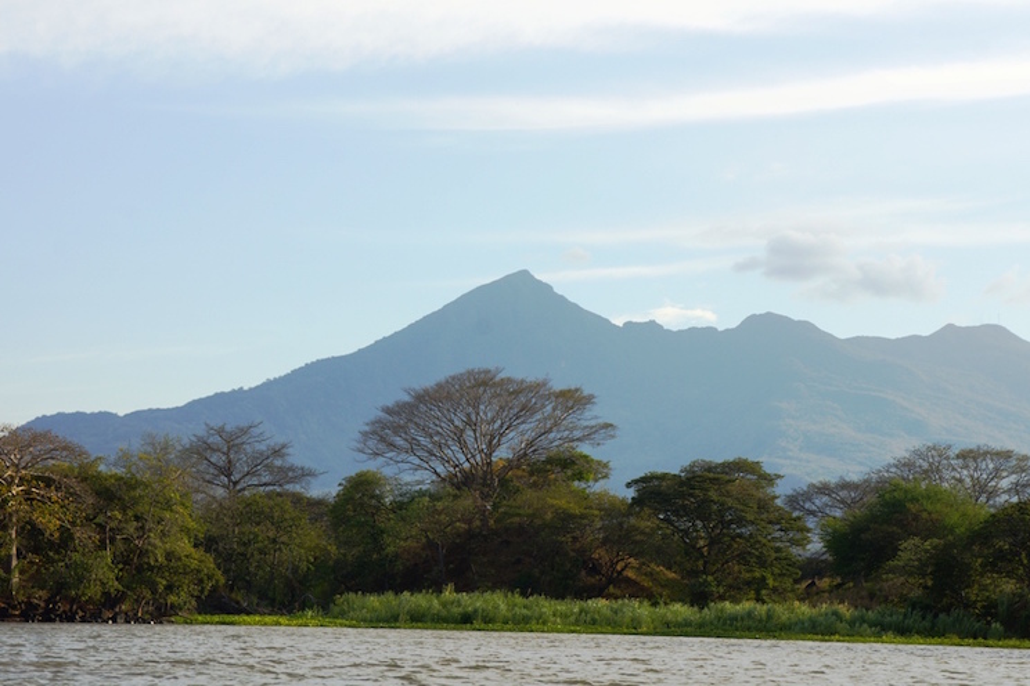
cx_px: 515
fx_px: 3004
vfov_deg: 13.0
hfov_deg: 19.5
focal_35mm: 105
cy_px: 343
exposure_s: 1/200
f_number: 9
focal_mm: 70
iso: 100
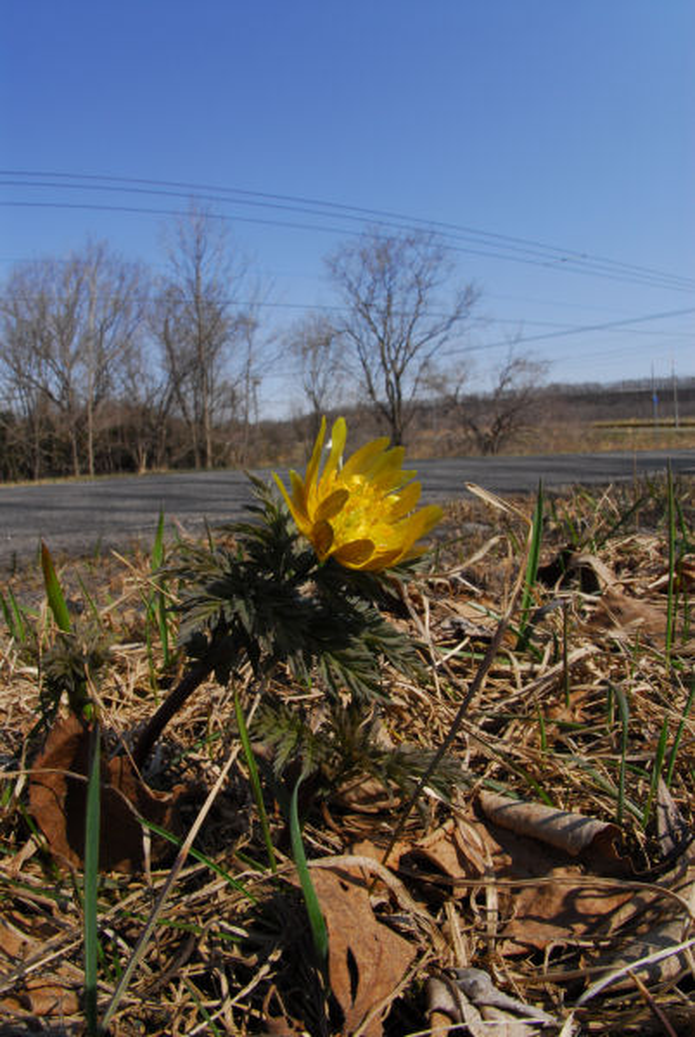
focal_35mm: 16
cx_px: 348
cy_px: 518
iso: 200
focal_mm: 10.5
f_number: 16
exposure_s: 1/50
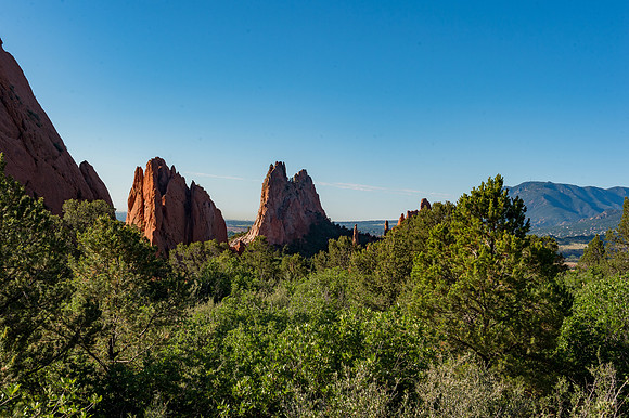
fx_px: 838
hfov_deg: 41.1
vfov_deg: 28.0
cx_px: 314
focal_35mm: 48
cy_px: 209
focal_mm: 48
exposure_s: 1/250
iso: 200
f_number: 13
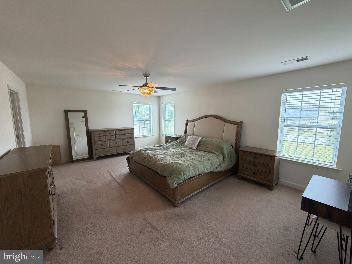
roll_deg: +0.7
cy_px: 132
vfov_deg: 85.7
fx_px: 142
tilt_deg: -5.5
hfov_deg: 102.1
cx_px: 176
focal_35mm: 14
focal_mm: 2.22
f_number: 2.2
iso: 200
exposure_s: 1/60
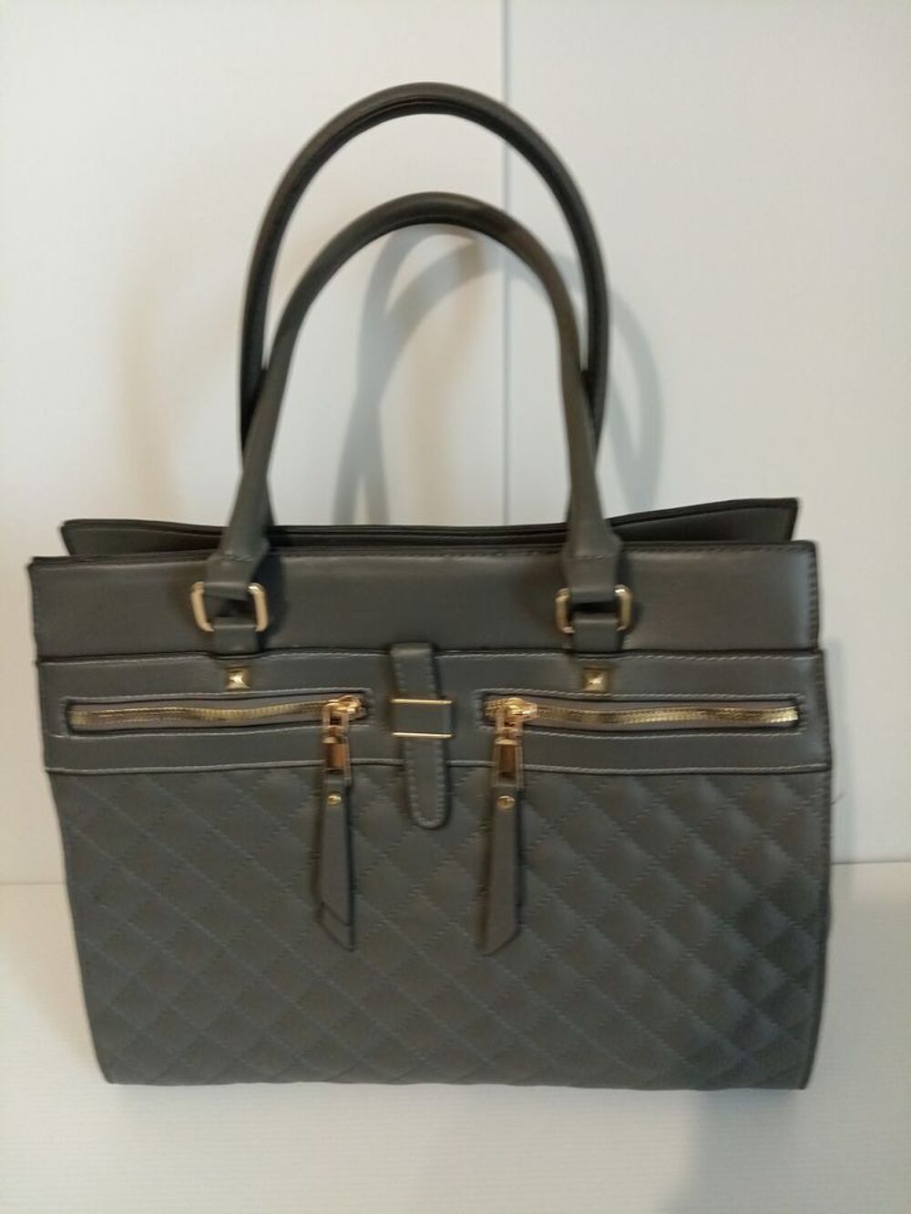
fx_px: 912
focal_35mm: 26
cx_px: 456
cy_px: 607
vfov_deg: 67.3
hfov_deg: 53.1
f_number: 1.8
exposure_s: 1/25
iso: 536
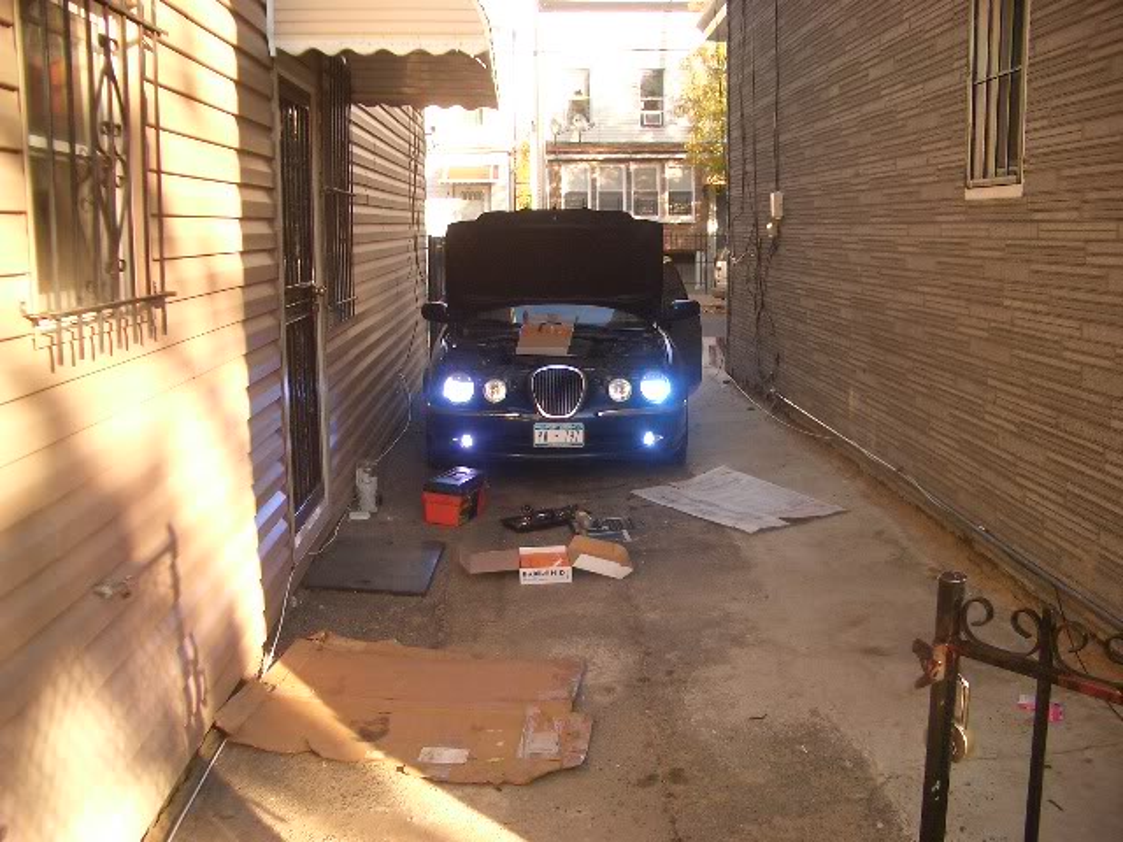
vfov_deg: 40.7
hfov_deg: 52.6
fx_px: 1135
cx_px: 562
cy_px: 421
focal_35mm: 35
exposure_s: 1/200
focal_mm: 5.8
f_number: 2.6
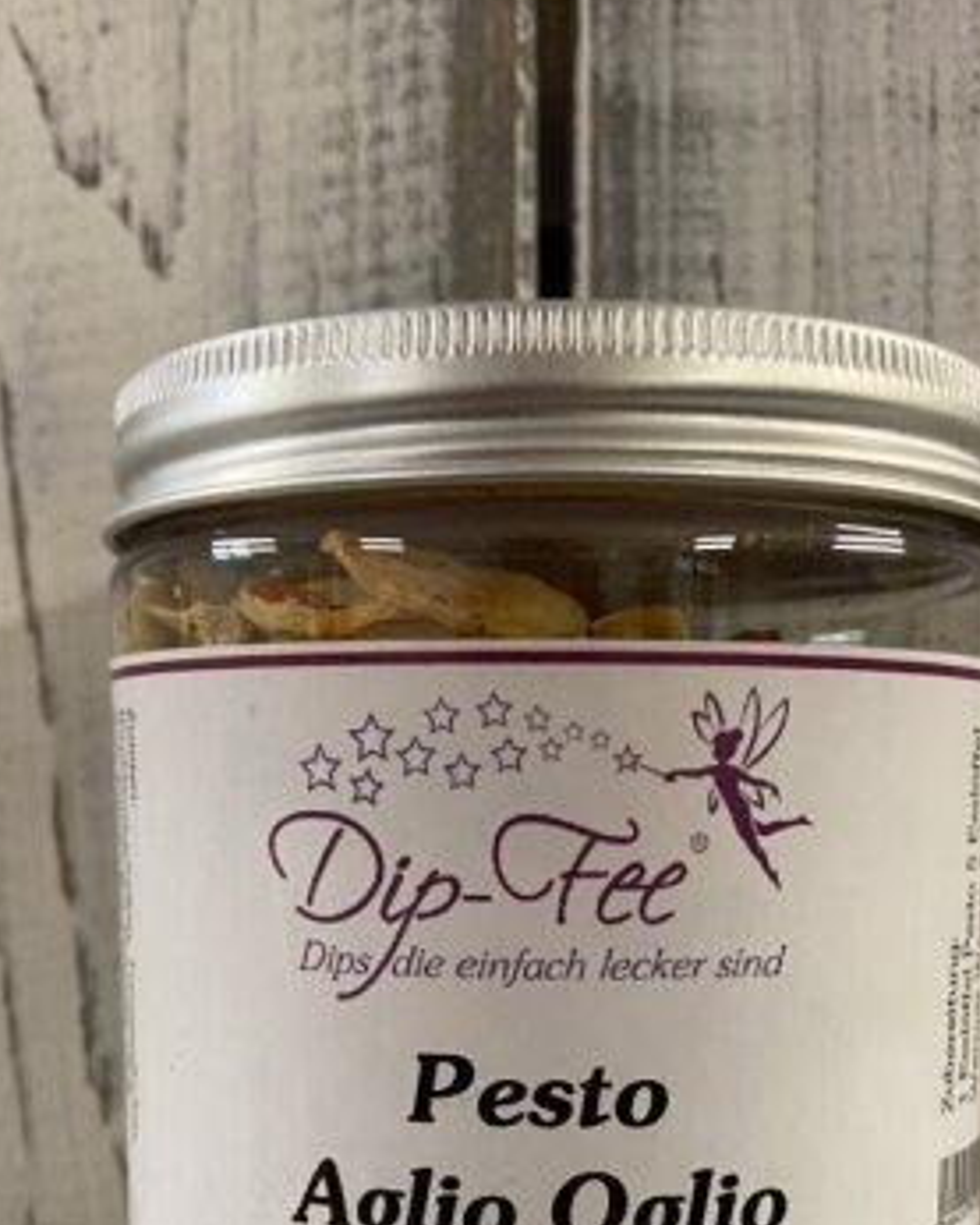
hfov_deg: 34.2
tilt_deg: -9.3
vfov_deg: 40.0
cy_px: 1005
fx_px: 1595
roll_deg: -1.1
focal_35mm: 44
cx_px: 513
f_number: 1.8
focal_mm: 4.25
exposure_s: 1/50
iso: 160
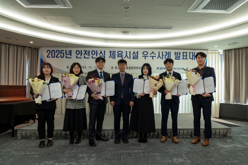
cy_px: 82
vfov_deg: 53.1
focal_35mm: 24
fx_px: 165
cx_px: 124
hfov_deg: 73.7
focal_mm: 24
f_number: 5.6
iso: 2000
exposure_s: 1/125
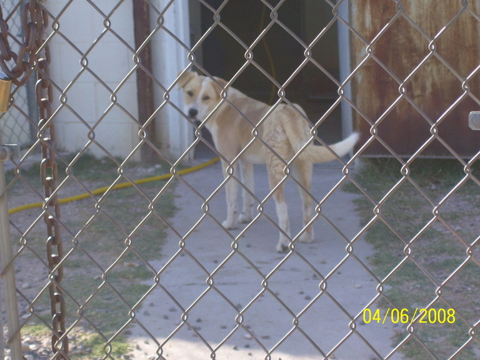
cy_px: 180
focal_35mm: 111
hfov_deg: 17.7
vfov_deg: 13.3
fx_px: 1539
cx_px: 240
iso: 80
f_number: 4.6
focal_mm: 18
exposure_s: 1/180
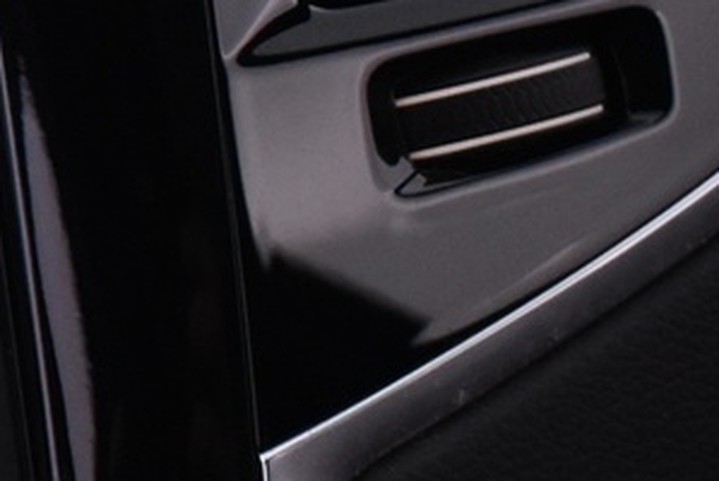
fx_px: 4218
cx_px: -907
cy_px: -87
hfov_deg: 8.9
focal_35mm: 211
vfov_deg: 6.5
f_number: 4
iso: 1600
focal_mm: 26
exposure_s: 1/40
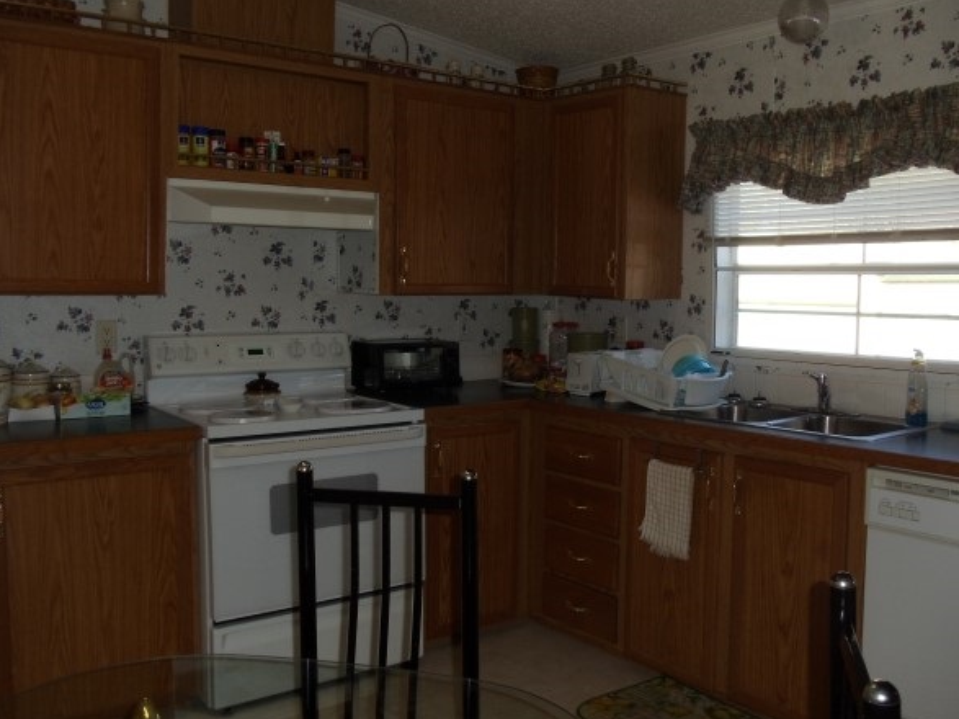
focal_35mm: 48
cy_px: 335
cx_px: 516
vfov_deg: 30.2
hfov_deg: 39.6
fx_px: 1330
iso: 80
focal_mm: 6
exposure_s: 1/30
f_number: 3.5
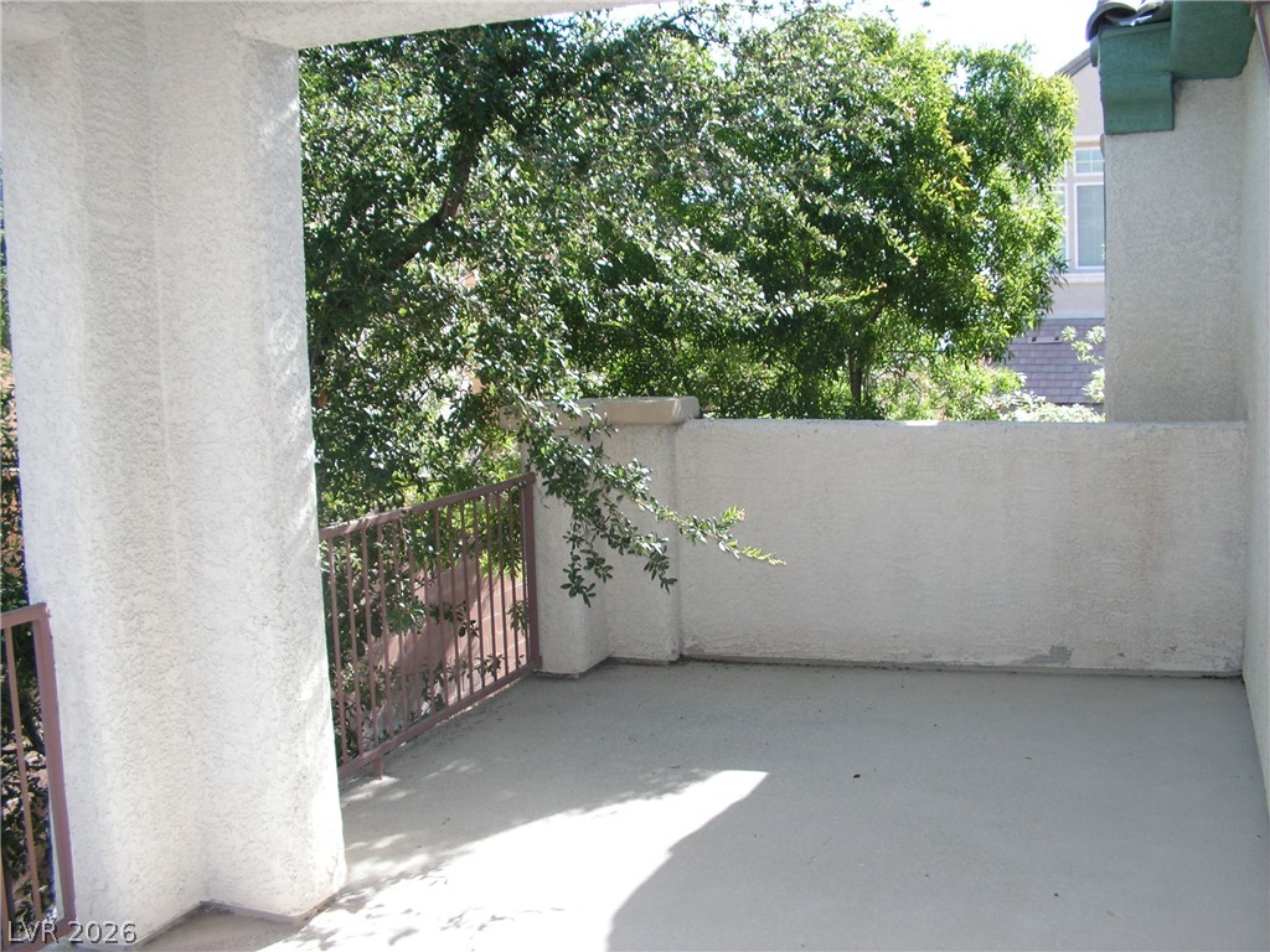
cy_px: 476
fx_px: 1321
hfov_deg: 51.4
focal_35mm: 36
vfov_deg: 39.7
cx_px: 635
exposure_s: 1/160
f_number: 3.2
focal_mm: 6
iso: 50
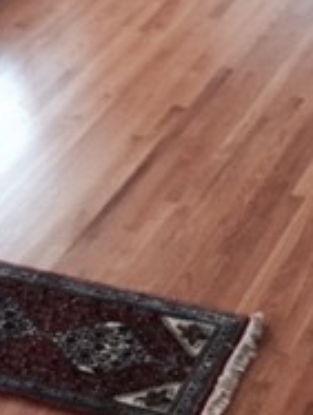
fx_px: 1189
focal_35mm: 99
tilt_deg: -36.9
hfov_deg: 14.8
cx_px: 289
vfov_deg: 19.8
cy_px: 222
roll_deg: +1.9
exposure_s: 1/15
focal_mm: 4.15
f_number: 2.2
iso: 250
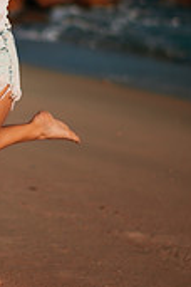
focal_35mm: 153
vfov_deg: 13.3
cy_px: 32
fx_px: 1218
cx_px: -22
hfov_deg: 8.9
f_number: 1.6
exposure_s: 1/8000
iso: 50
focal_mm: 58
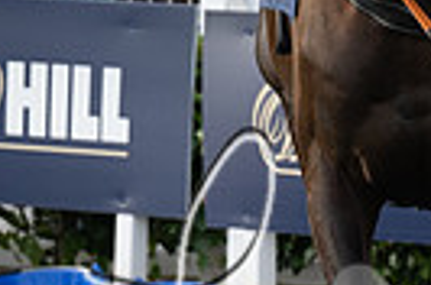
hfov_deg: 3.3
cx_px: 681
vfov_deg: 2.2
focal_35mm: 629
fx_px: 7513
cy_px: 149
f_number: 4
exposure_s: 1/800
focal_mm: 96
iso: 400
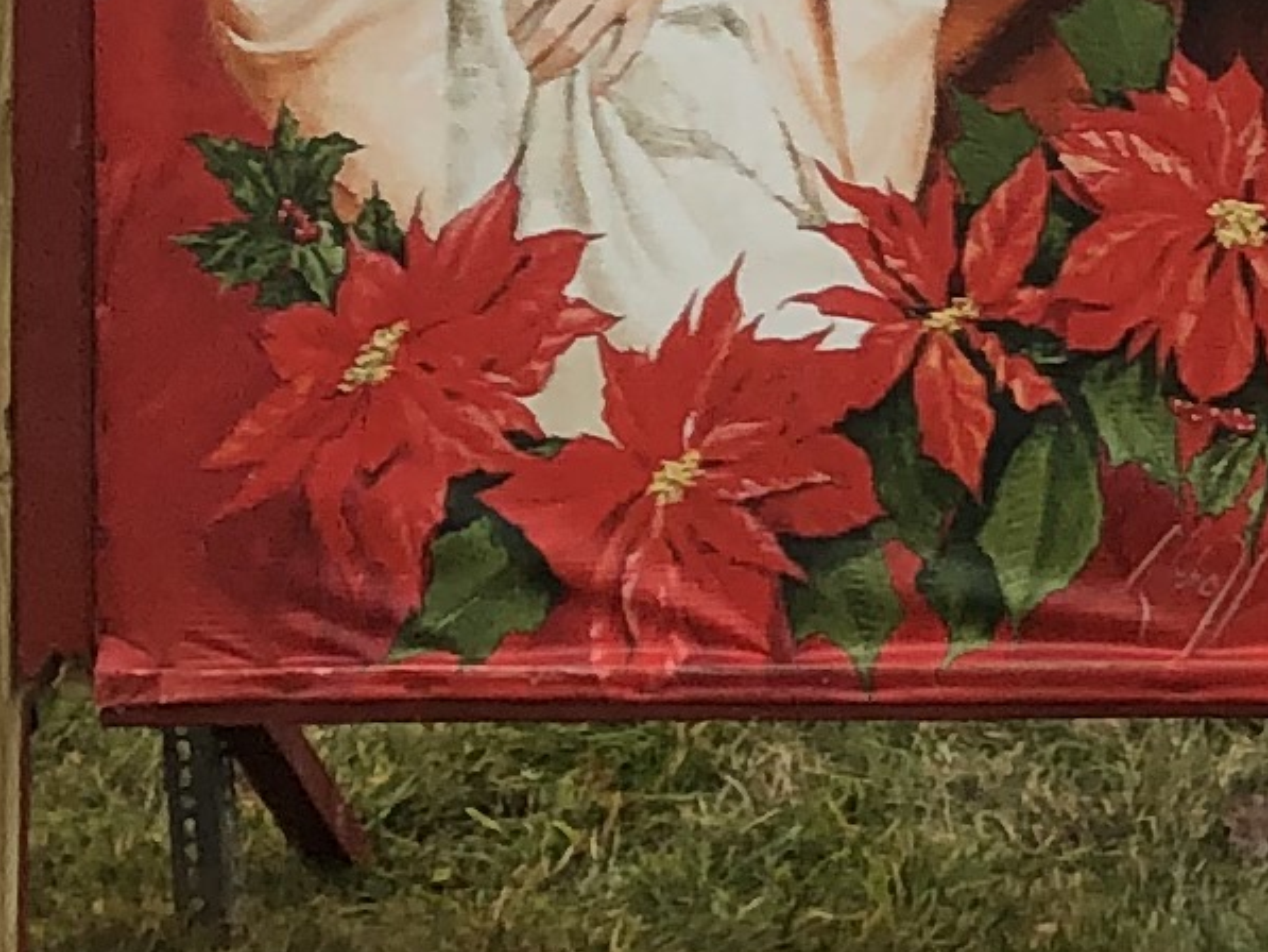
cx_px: 2394
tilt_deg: -6.8
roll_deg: +1.8
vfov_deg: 7.7
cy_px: -635
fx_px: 6925
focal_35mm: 189
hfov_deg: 9.8
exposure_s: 1/120
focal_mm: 3.99
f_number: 1.8
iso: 32
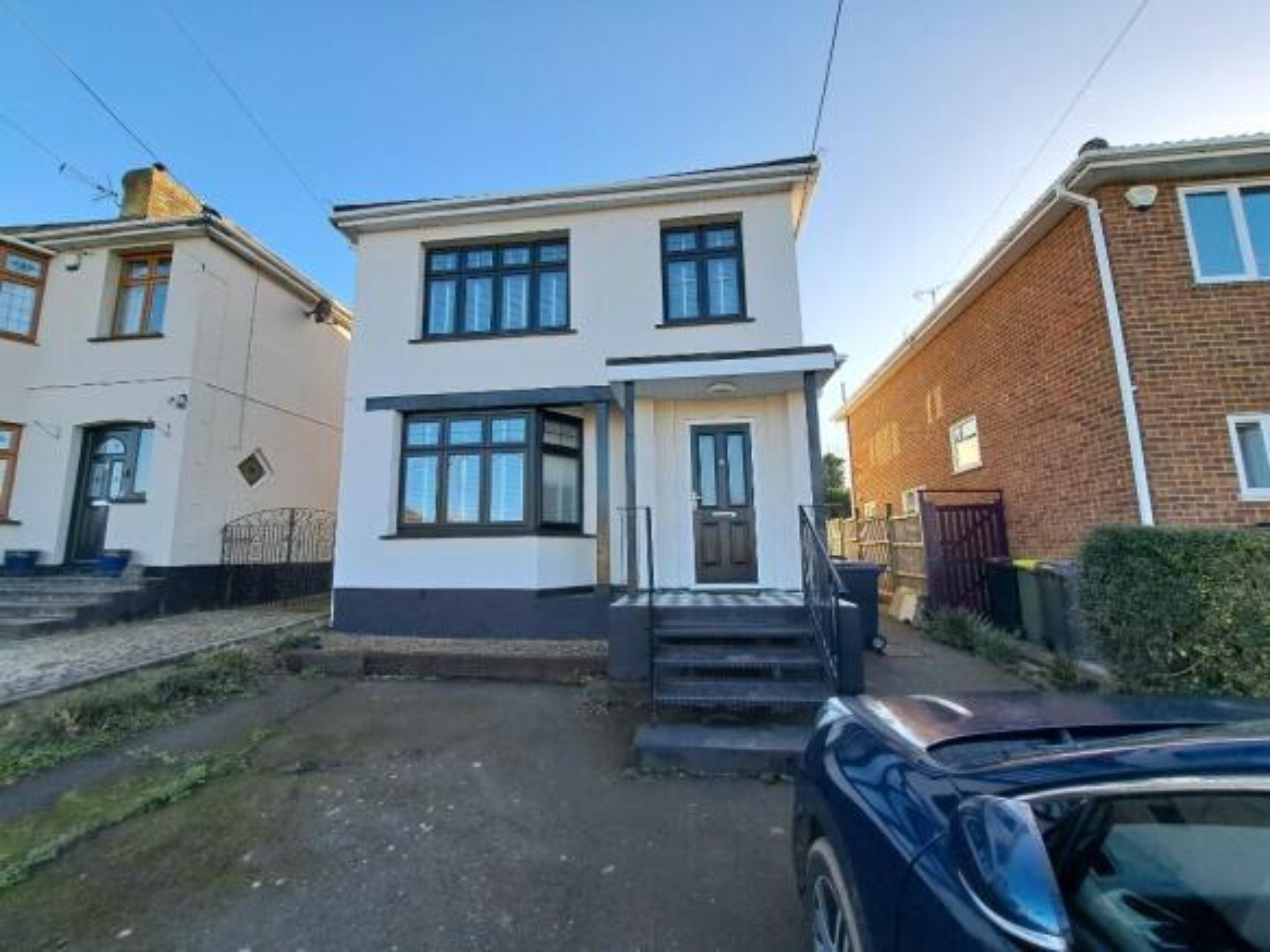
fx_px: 477
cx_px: 635
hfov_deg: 106.2
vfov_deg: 89.9
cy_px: 476
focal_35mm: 13
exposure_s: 1/446
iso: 50
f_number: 2.2
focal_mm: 1.74
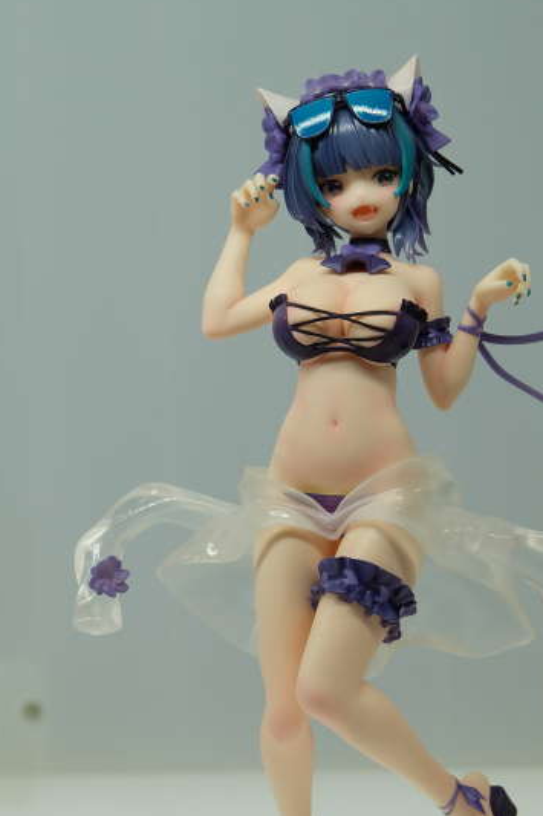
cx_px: 351
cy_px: 505
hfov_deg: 15.2
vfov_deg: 22.6
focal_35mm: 90
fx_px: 2037
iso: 320
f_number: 5.3
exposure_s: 1/125
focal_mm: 40.2
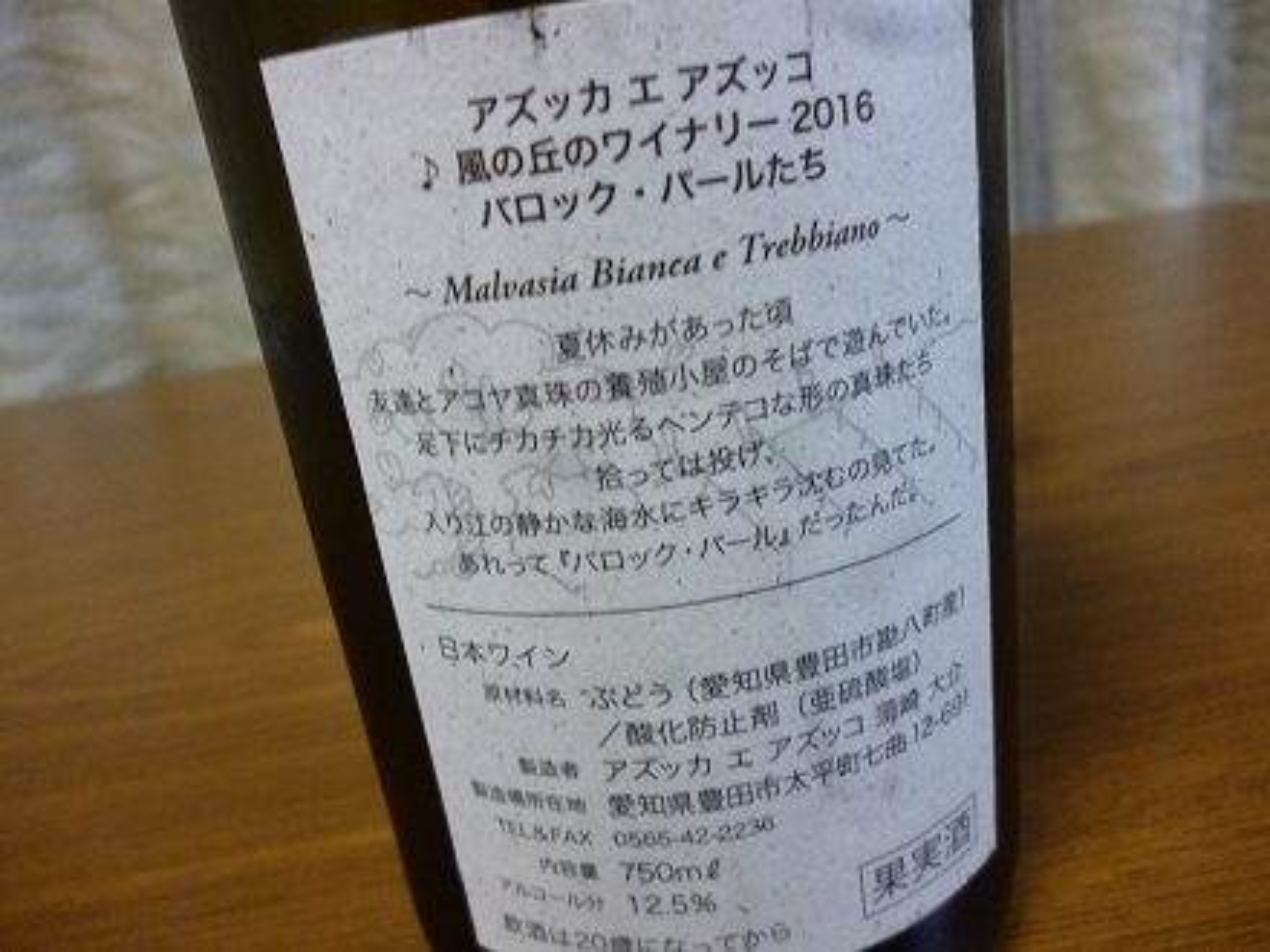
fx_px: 1027
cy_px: 476
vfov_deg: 49.7
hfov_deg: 63.4
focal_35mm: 28
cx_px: 635
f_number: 3.1
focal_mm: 5
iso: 400
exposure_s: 1/10
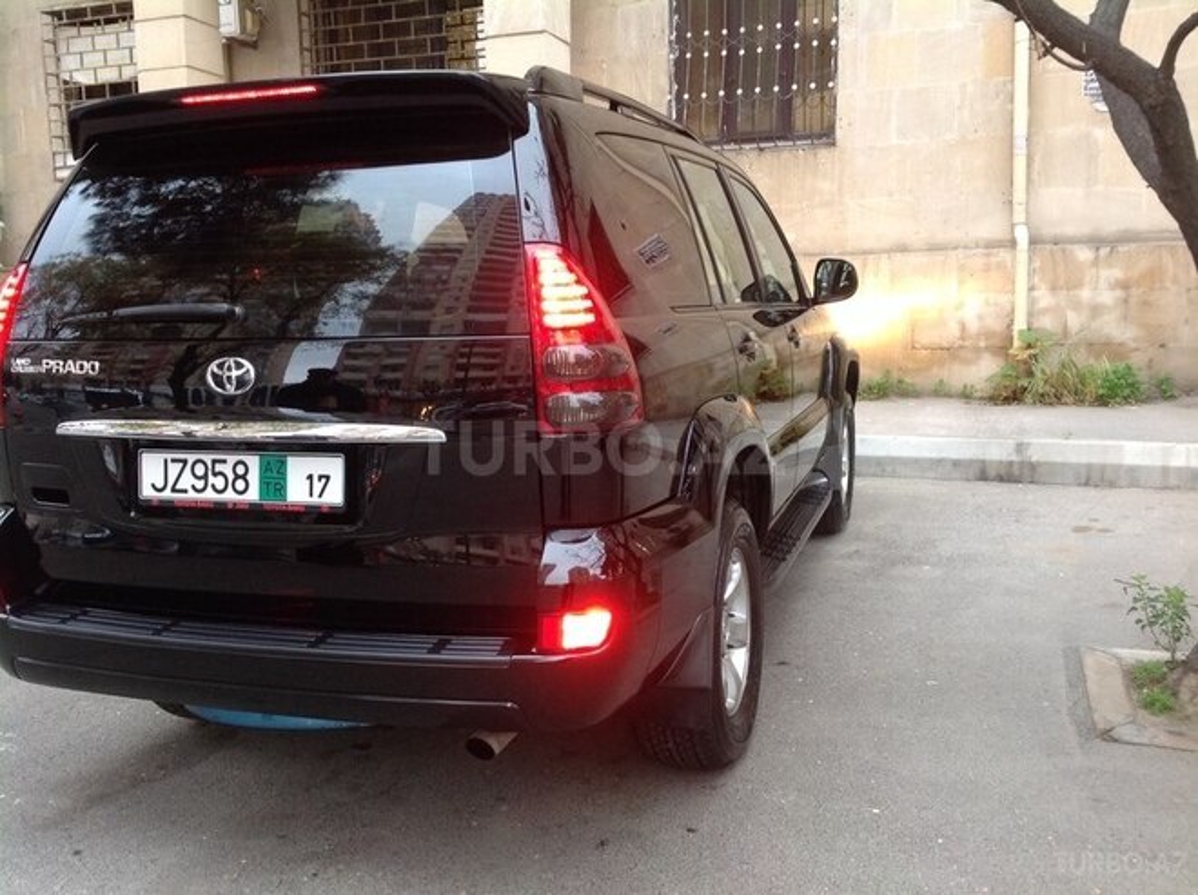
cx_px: 599
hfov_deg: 52.7
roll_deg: +0.4
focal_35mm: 35
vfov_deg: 40.6
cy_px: 448
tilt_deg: -9.0
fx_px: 1210
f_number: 2.4
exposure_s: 1/15
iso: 125
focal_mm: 4.28
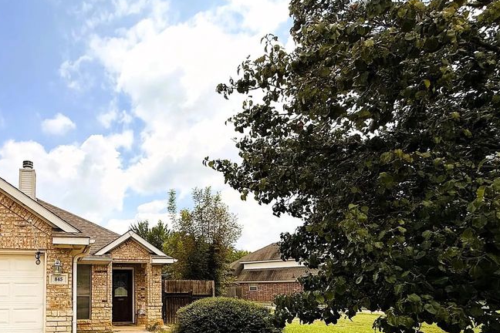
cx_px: 114
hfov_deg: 70.1
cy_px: 268
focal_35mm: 23
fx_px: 319
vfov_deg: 51.5
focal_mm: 2.22
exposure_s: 1/2841
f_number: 2.2
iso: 50
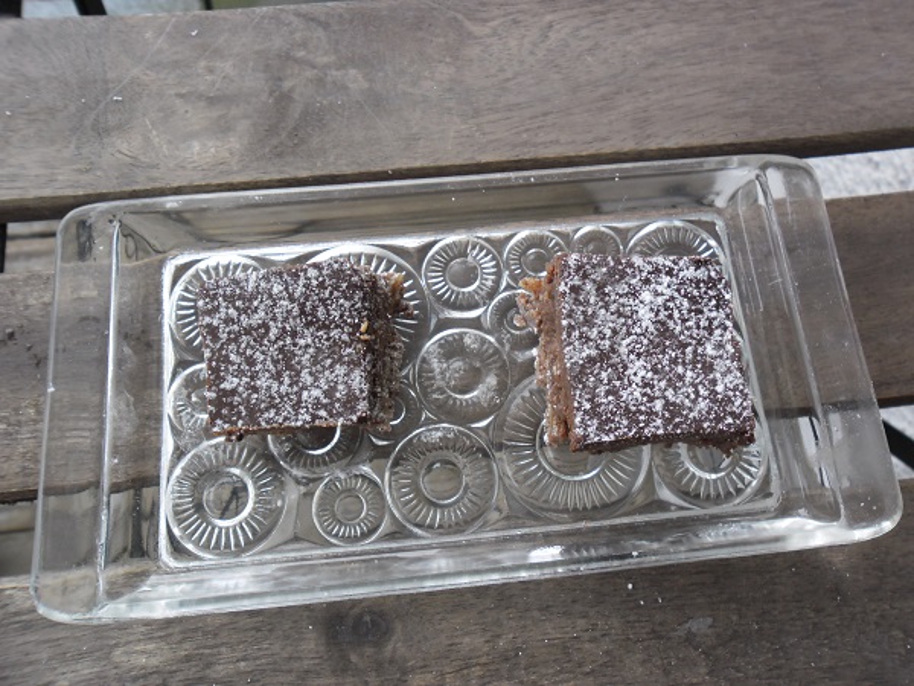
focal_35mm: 27
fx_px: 713
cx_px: 457
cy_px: 343
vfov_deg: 51.4
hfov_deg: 65.3
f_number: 3.5
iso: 100
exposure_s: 1/53
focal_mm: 4.9
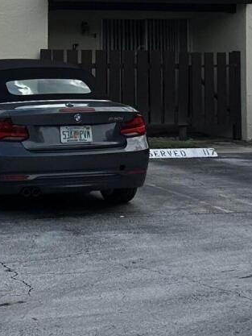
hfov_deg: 12.8
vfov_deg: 16.8
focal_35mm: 115
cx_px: 42
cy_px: 13
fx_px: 1116
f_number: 1.78
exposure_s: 1/10753
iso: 80
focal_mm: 6.86
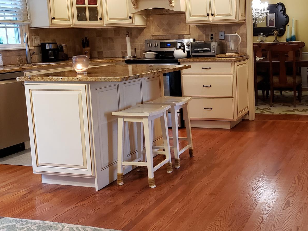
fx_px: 400
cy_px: 84
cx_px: 240
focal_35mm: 45
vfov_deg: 32.0
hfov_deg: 40.6
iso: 320
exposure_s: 1/40
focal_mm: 4.3
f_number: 1.5
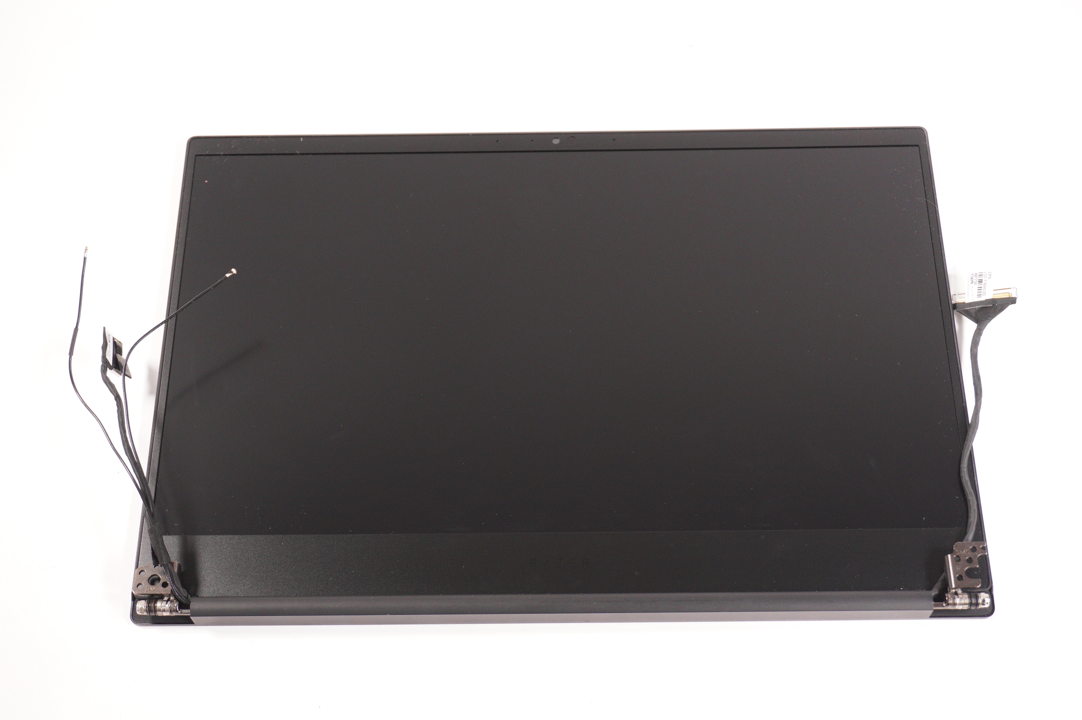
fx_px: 1486
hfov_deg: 40.0
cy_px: 360
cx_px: 541
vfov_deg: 27.2
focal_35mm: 50
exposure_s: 1/250
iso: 1250
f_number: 5.6
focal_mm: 33
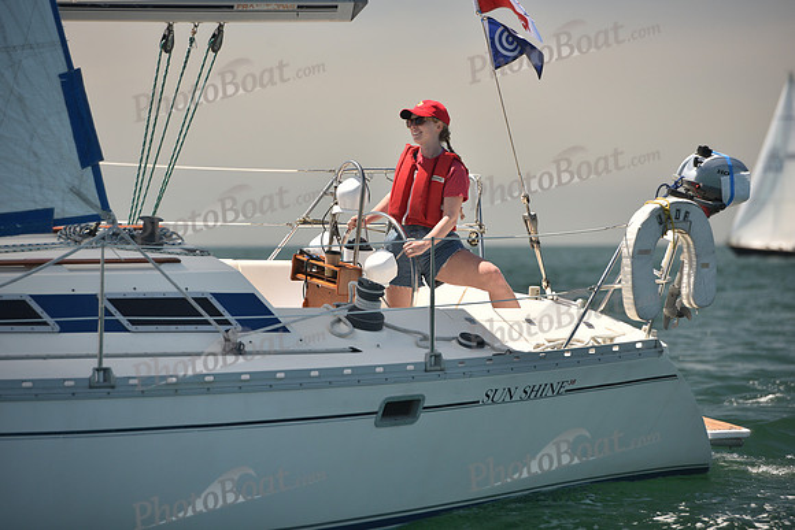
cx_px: 398
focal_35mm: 200
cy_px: 265
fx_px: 4417
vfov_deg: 6.9
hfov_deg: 10.3
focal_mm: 200
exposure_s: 1/800
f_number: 5
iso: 250
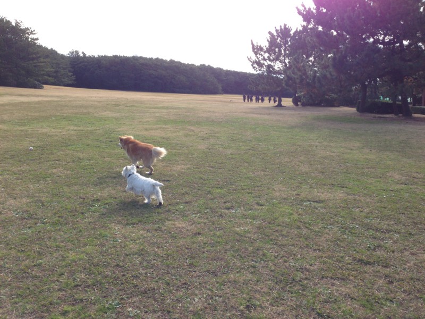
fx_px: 405
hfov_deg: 55.4
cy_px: 160
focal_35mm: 33
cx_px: 212
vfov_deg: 42.9
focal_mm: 4.12
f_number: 2.4
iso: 50
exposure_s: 1/686
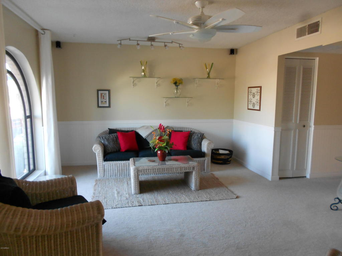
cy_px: 128
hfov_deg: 67.3
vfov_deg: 53.1
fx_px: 257
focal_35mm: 26
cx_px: 171
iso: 200
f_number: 3.2
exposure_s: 1/30
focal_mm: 4.6
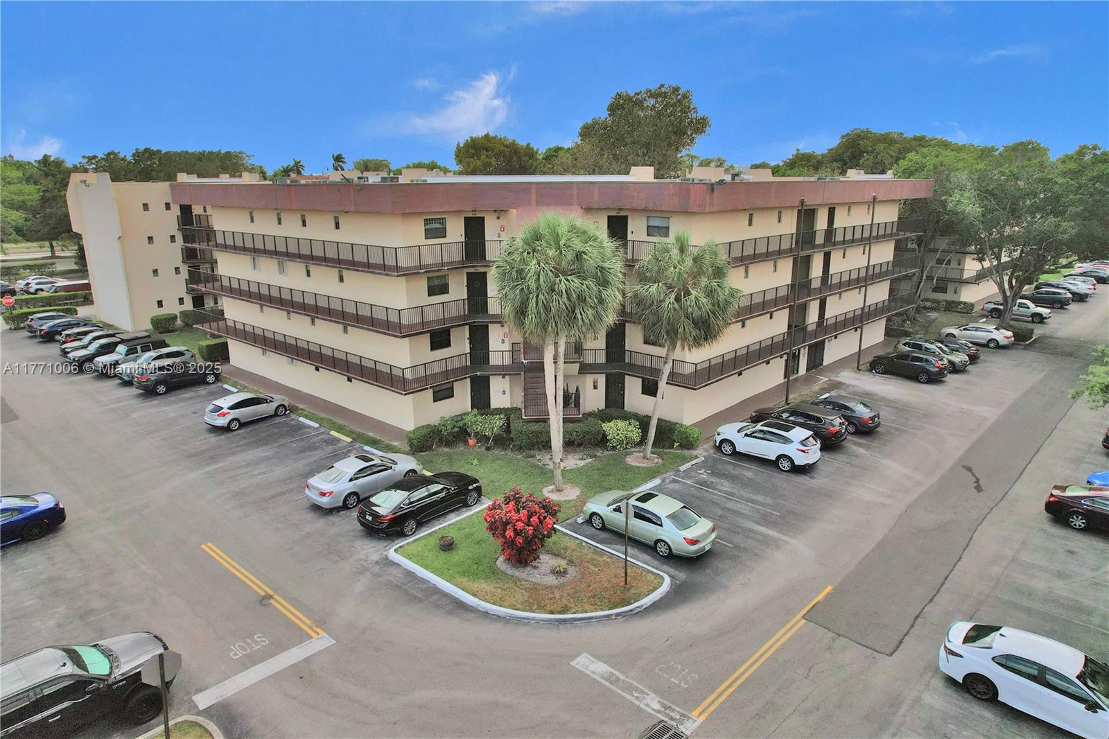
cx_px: 554
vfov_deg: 57.2
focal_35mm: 22
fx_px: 678
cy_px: 370
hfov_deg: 78.6
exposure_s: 1/1000
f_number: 2.8
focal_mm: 8.38
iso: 100
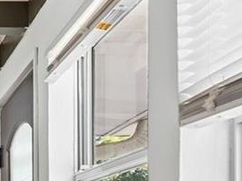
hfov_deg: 12.2
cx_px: -452
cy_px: 252
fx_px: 573
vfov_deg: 16.7
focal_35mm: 82
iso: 400
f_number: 8
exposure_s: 1/10
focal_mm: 14
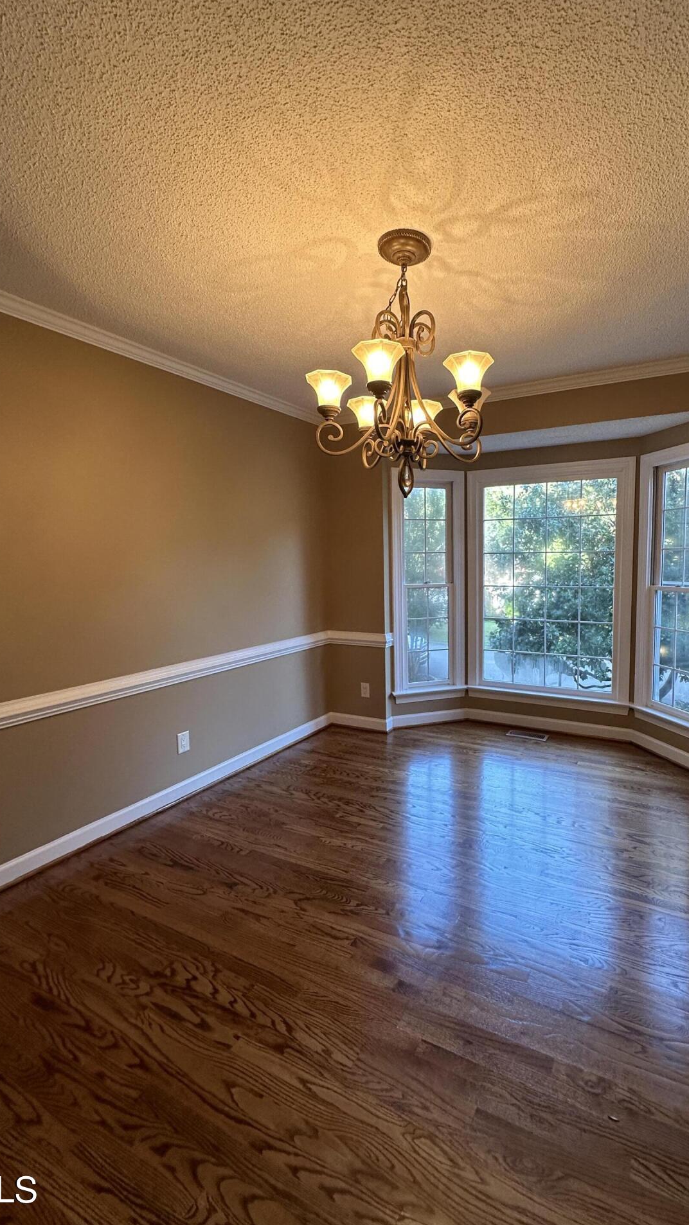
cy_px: 606
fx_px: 520
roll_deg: -0.5
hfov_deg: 66.3
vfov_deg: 99.4
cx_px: 422
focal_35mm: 16
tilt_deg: -5.2
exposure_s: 1/120
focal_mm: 2.22
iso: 160
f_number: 2.2
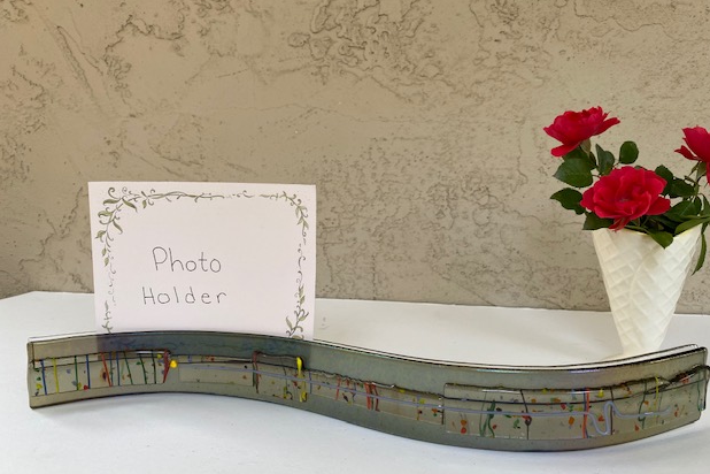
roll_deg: +1.2
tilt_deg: -4.9
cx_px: 366
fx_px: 552
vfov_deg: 46.4
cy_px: 236
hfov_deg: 65.5
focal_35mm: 28
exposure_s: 1/121
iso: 64
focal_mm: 4.25
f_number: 1.8
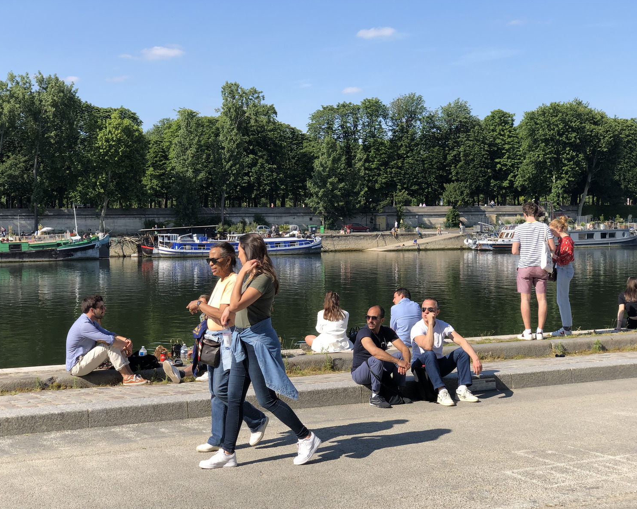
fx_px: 1037
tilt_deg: -1.6
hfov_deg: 34.1
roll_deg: +0.9
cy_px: 255
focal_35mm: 55
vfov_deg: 27.6
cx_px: 299
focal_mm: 6
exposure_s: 1/800
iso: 16
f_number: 2.4
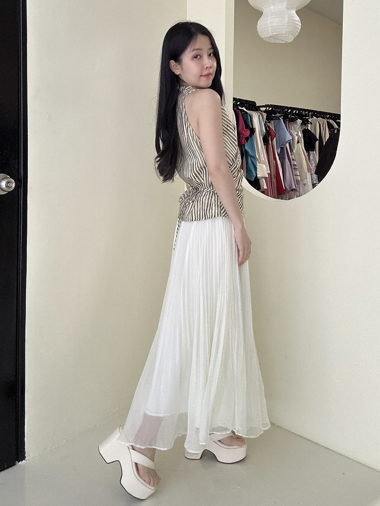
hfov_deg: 58.9
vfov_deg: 73.9
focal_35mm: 23
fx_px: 337
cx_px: 190
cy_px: 253
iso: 125
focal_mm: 2.69
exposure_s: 1/60
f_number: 1.9
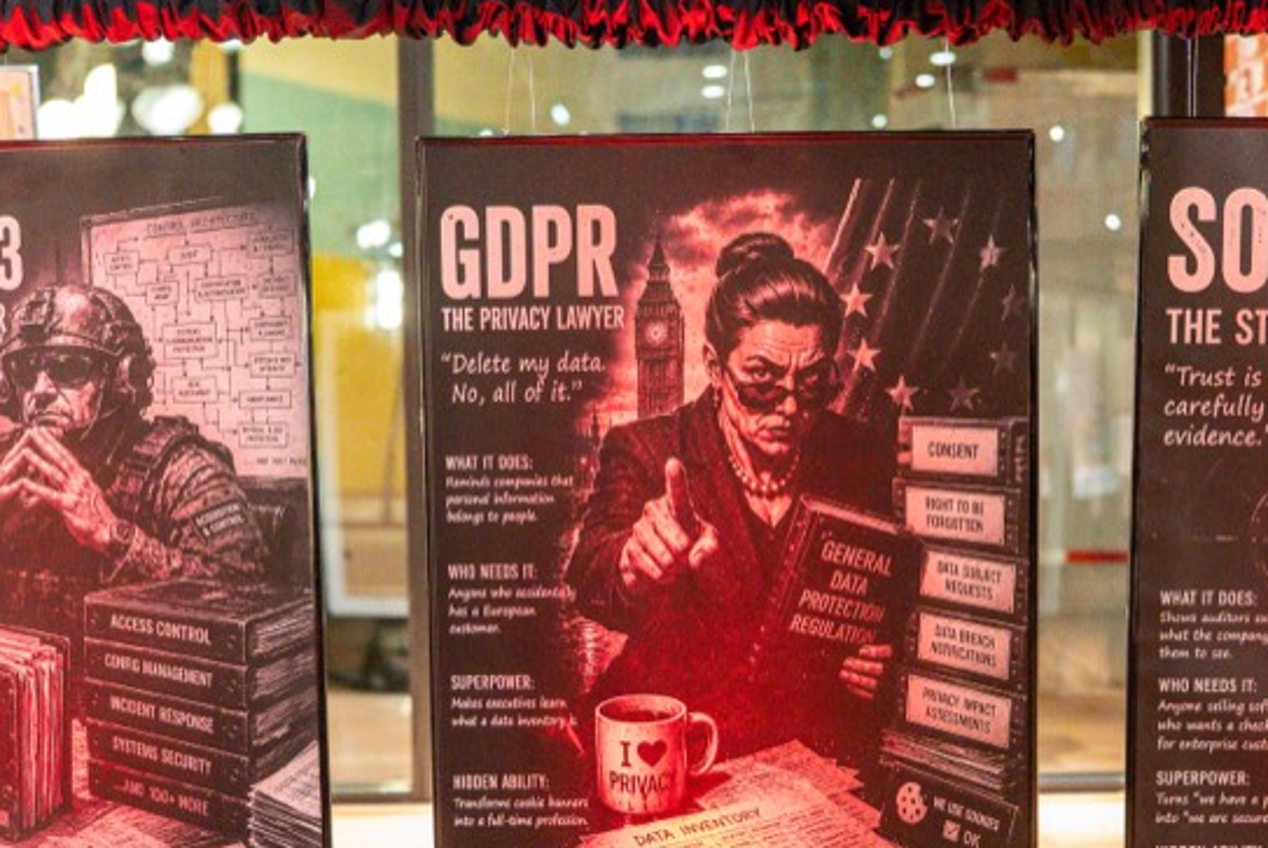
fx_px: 2044
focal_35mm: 58
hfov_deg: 34.4
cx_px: 687
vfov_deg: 23.4
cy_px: 517
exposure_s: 1/250
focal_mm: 35
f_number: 2.2
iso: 12800
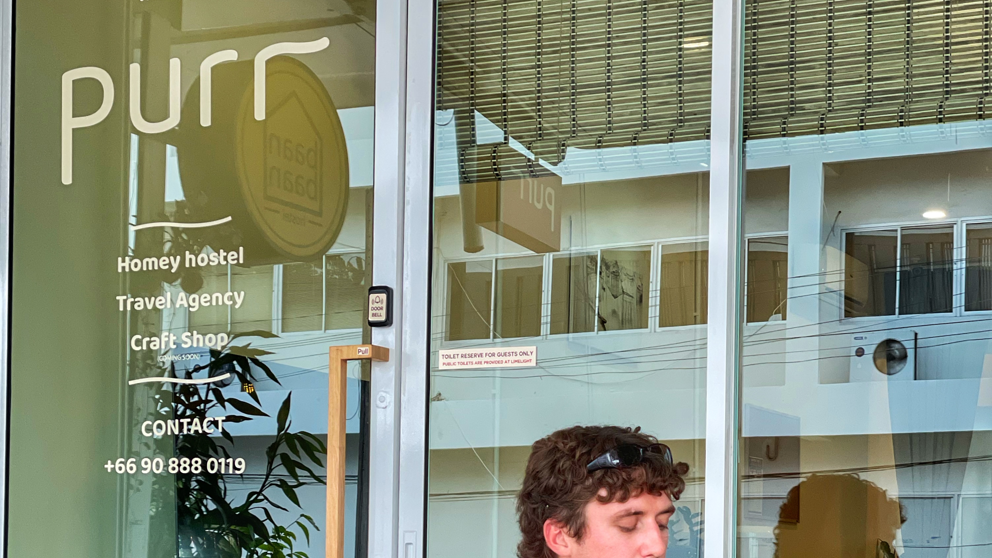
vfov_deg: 15.6
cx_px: 494
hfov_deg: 27.9
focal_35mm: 76
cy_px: 535
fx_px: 1999
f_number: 2
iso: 125
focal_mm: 6
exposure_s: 1/100
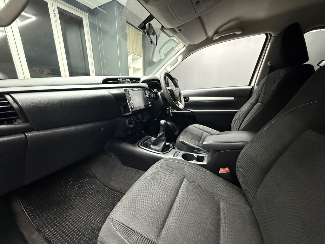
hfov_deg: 102.1
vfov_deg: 85.7
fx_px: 131
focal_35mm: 14
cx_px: 162
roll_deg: +1.2
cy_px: 122
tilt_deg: -14.9
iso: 1000
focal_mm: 2.22
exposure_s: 1/33
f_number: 2.2
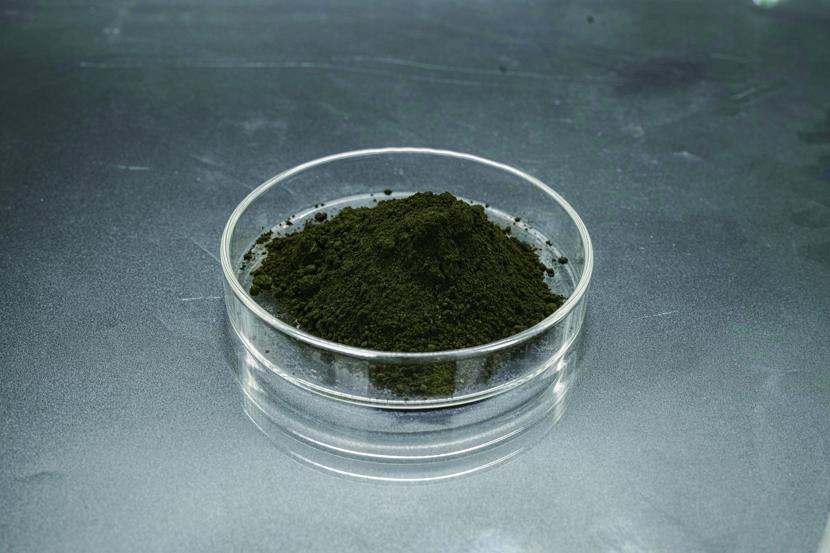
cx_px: 415
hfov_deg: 39.6
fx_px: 1153
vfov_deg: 27.0
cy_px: 276
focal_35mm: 50
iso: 800
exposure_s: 1/8
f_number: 9
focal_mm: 50
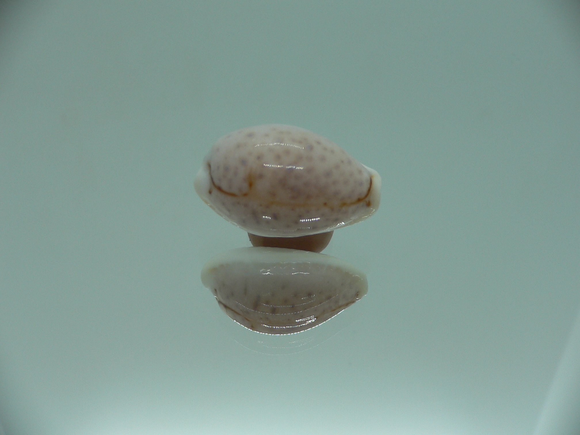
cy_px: 218
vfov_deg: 40.7
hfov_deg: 52.6
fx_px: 586
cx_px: 290
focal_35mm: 35
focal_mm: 4.6
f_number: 2.8
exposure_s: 1/60
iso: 80
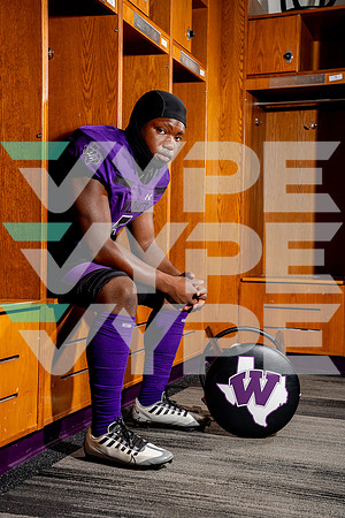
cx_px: 172
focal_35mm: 50
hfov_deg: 27.0
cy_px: 259
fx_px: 719
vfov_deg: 39.6
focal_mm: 50
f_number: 5.6
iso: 100
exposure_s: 1/250
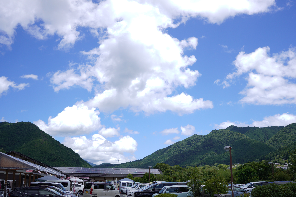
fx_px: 296
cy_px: 98
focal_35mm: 36
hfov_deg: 53.1
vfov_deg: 36.9
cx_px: 148
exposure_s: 1/1000
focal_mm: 24
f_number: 2.8
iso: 50
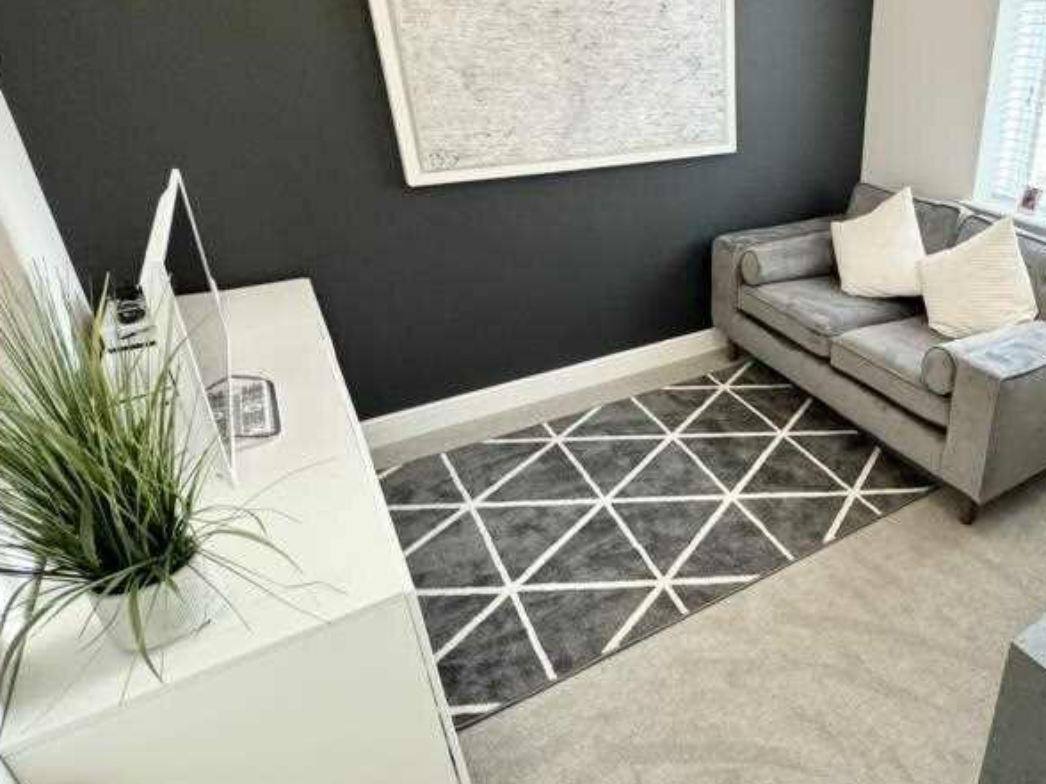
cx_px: 815
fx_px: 725
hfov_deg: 66.0
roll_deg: -2.7
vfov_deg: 56.5
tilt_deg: -23.1
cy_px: 329
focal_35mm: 24
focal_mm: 2.22
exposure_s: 1/50
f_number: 2.2
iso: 250
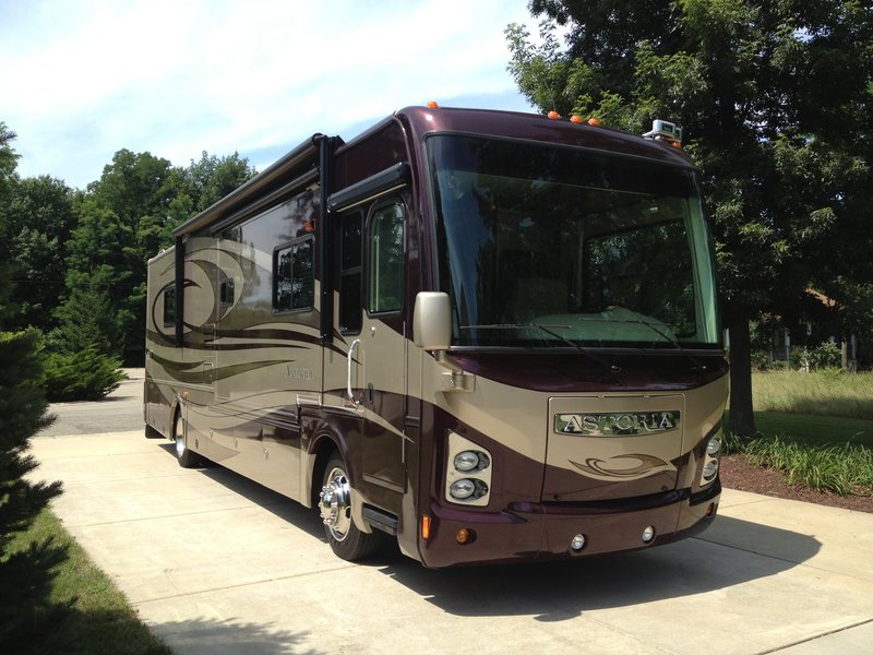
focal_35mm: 35
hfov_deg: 52.6
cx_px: 436
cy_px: 328
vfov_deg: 40.7
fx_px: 883
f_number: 2.4
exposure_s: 1/1104
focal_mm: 4.28
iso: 50
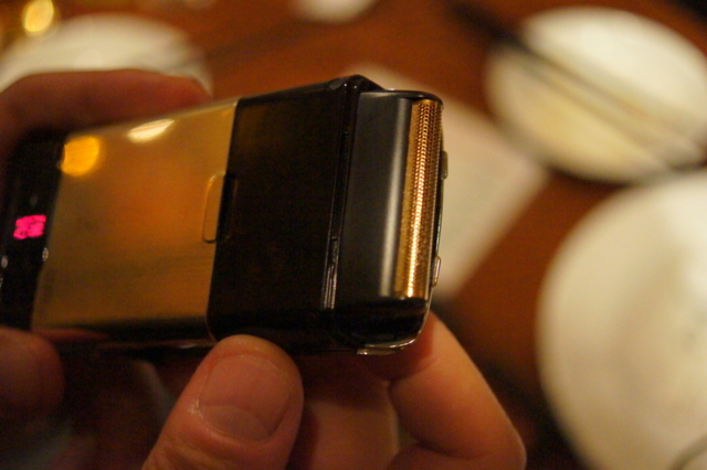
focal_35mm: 45
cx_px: 354
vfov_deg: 29.8
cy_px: 235
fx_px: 883
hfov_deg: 43.6
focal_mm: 30
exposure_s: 1/80
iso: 6400
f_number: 2.8
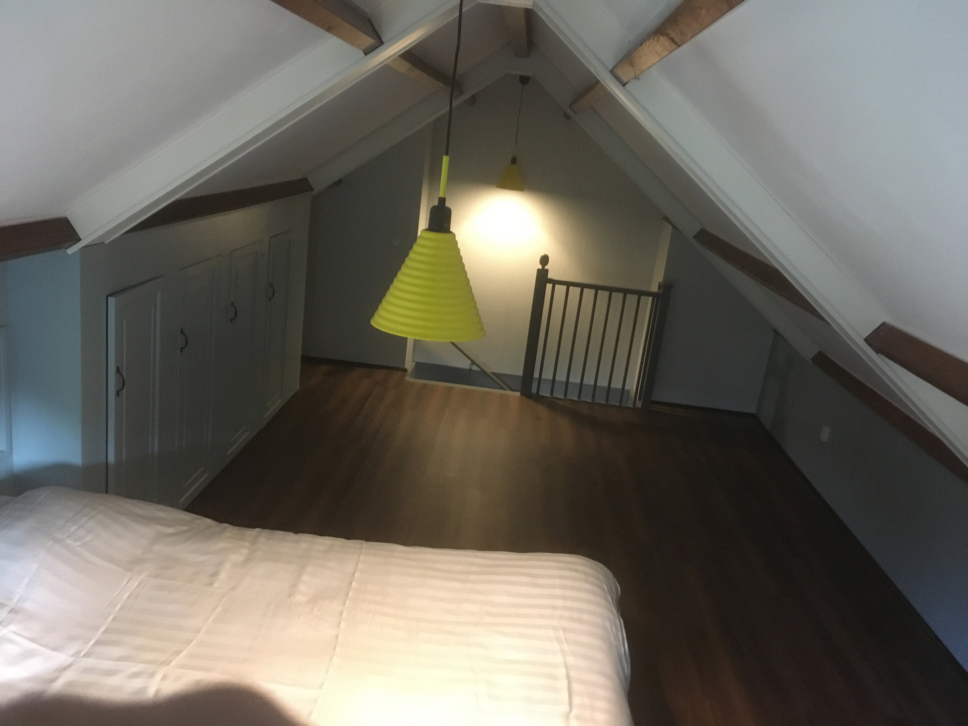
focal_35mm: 29
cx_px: 484
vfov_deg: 48.2
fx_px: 811
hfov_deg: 61.7
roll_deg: -8.0
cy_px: 363
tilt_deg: -14.9
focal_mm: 4.15
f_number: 2.2
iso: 320
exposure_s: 1/17
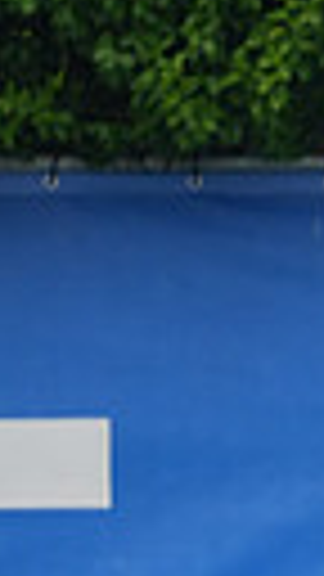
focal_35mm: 2625
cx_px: 1256
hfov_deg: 0.5
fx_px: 40092
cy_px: 511
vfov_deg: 0.8
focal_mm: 553
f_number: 6.3
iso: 500
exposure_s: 1/640
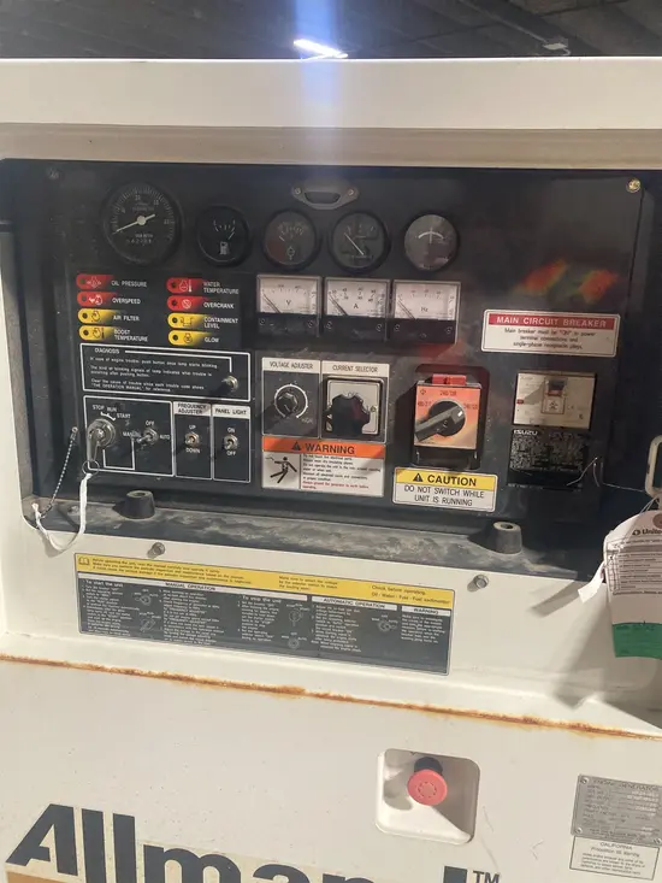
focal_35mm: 28
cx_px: 331
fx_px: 714
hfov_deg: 49.8
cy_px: 442
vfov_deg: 63.4
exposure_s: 1/60
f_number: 1.8
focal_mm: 3.99
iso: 320
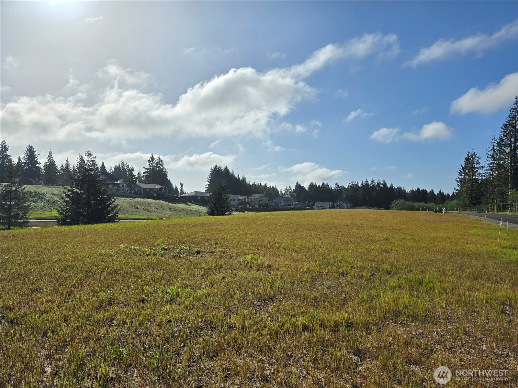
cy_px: 194
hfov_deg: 73.9
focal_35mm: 23
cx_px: 259
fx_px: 344
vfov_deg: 58.9
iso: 12
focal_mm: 6.3
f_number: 1.7
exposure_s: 1/2843
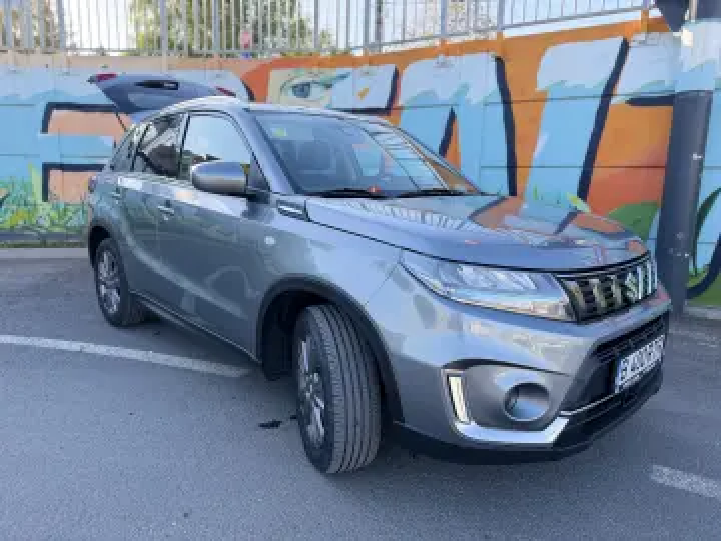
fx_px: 500
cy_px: 270
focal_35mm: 24
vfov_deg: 56.8
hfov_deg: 71.6
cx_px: 360
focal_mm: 6.76
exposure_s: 1/632
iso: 80
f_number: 1.78
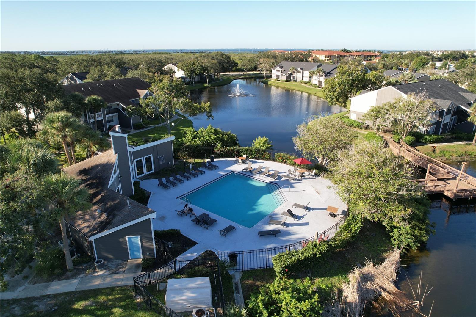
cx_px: 238
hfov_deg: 78.6
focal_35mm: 22
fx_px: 291
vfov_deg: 57.2
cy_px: 158
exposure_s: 1/240
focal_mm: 8.38
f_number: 2.8
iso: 100
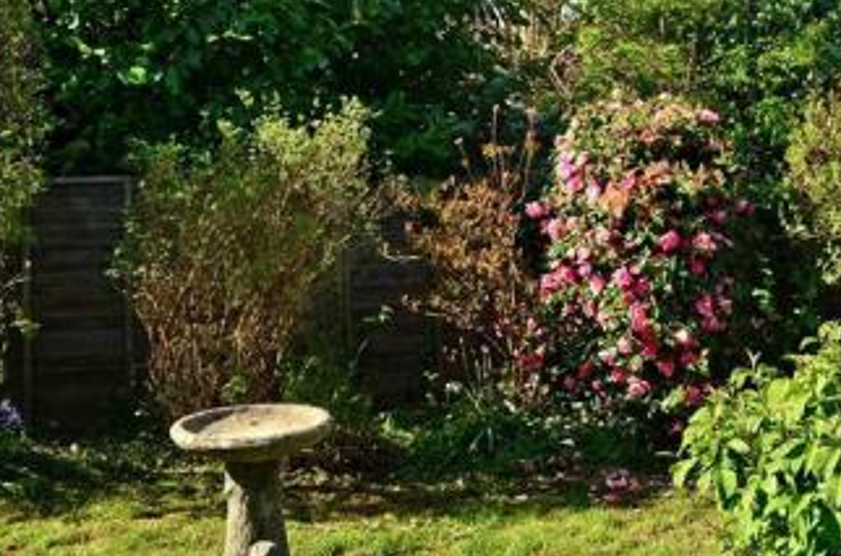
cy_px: 44
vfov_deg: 23.8
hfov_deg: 33.6
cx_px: 817
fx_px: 1282
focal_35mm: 55
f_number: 9
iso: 200
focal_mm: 18
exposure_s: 1/320
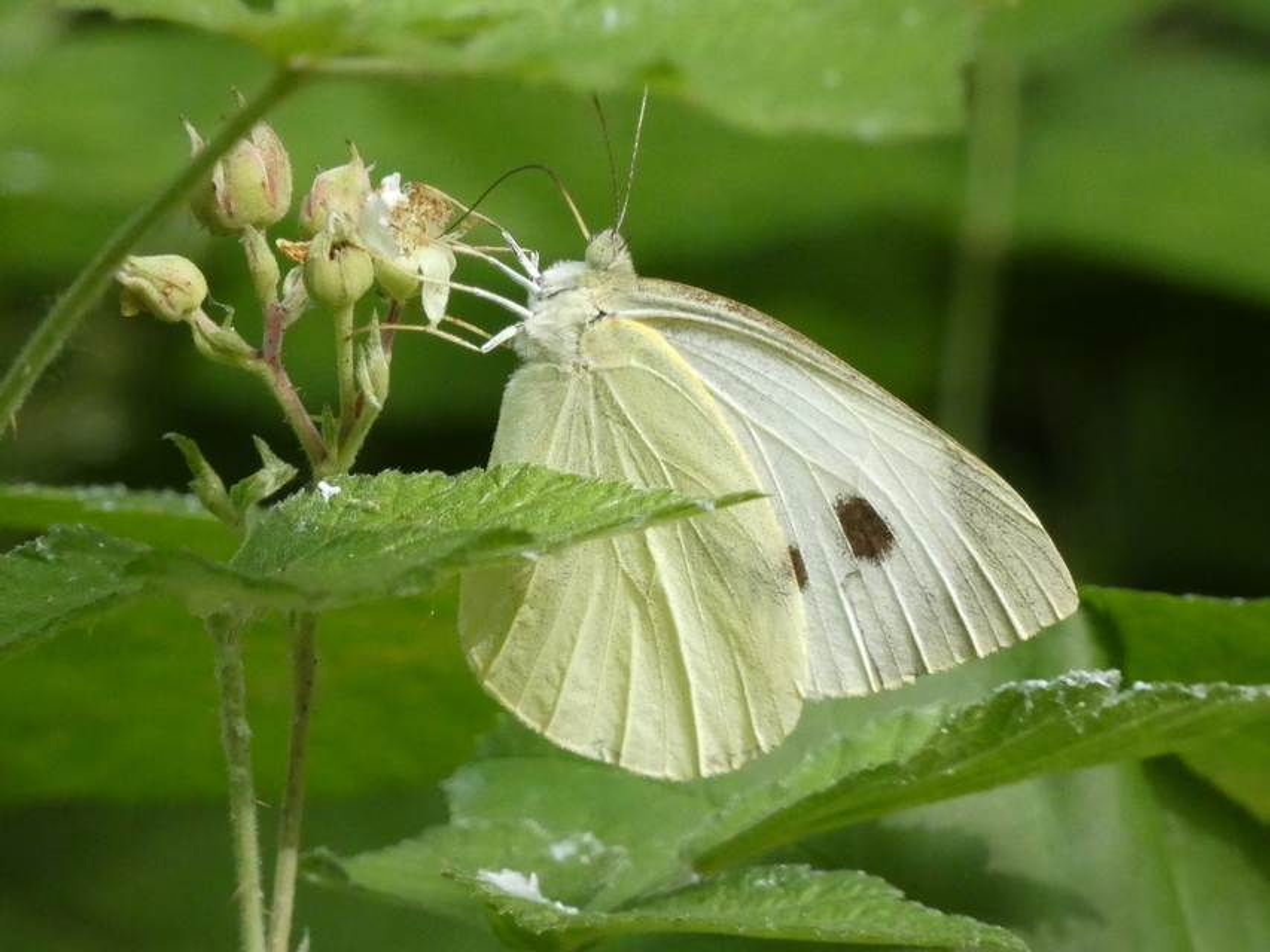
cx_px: 635
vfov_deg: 3.0
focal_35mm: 500
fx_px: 18347
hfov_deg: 4.0
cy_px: 476
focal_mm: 89.5
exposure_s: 1/100
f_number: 5.6
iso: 800
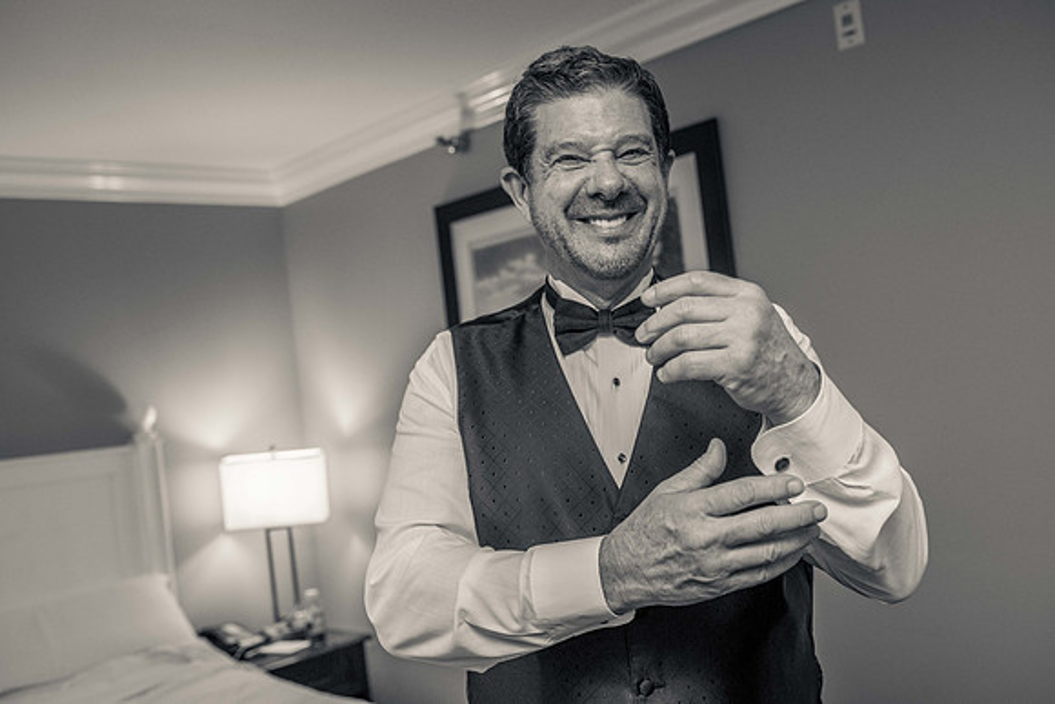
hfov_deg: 53.6
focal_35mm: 36
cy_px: 346
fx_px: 1044
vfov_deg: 37.3
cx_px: 537
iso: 1600
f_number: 3.5
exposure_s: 1/250
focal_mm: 35
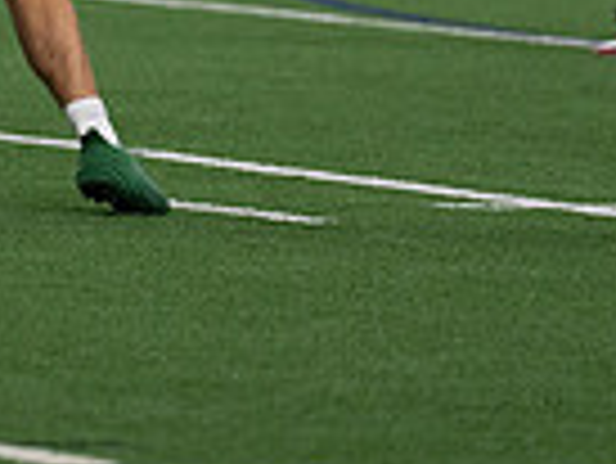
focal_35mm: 718
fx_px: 12788
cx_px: -112
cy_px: -336
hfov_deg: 2.8
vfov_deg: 2.1
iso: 2000
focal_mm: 176
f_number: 2.8
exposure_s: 1/1000
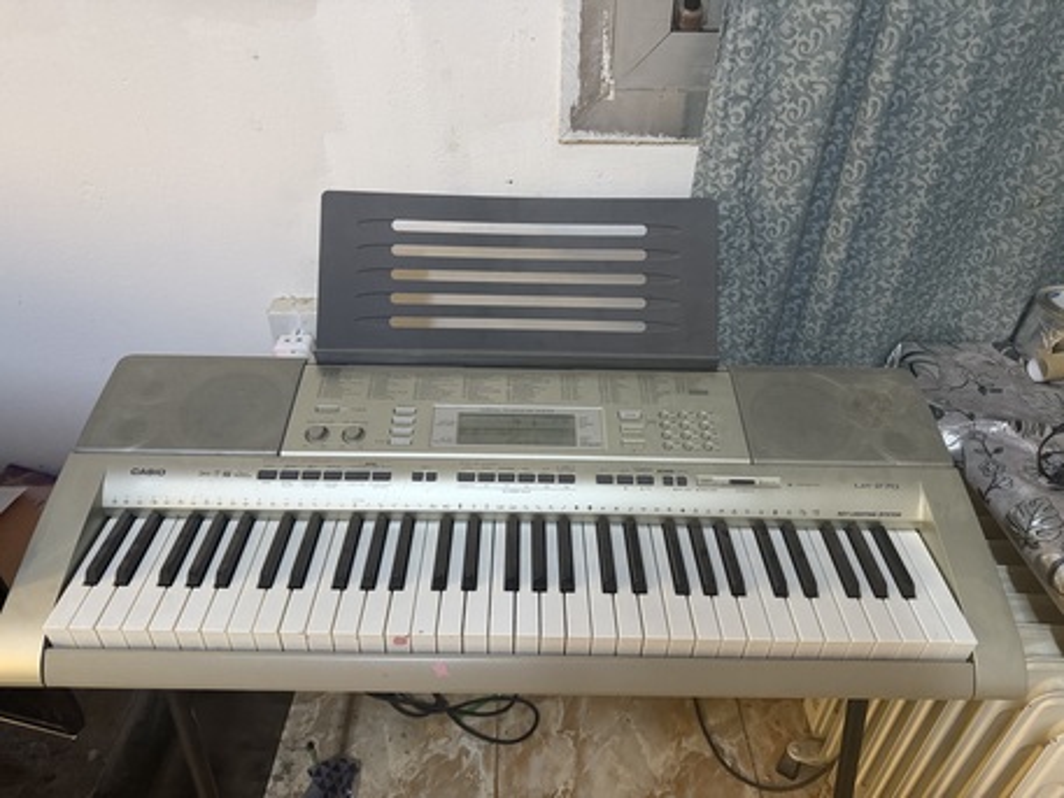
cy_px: 399
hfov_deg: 71.6
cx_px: 532
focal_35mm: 24
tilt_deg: -35.6
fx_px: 738
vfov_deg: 56.8
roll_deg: -0.5
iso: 500
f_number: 1.78
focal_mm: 6.76
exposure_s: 1/60
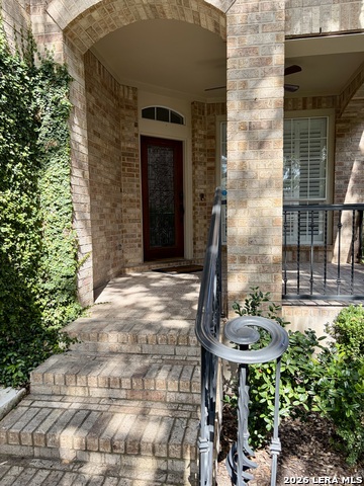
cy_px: 243
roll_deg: +0.6
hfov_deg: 53.1
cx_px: 182
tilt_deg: -4.6
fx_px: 365
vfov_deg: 67.3
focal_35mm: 26
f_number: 1.6
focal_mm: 5.96
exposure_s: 1/515
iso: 64
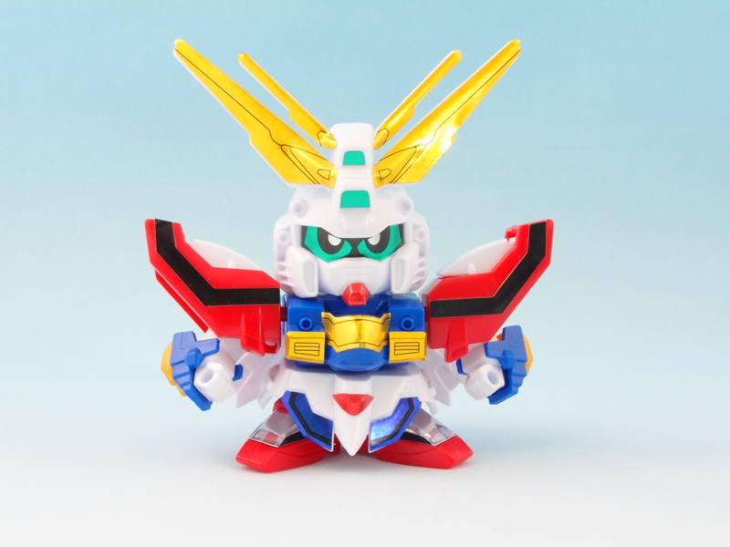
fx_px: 1054
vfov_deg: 29.1
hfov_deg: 38.2
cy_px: 274
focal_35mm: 50
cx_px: 365
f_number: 8
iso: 100
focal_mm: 10.83
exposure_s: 1
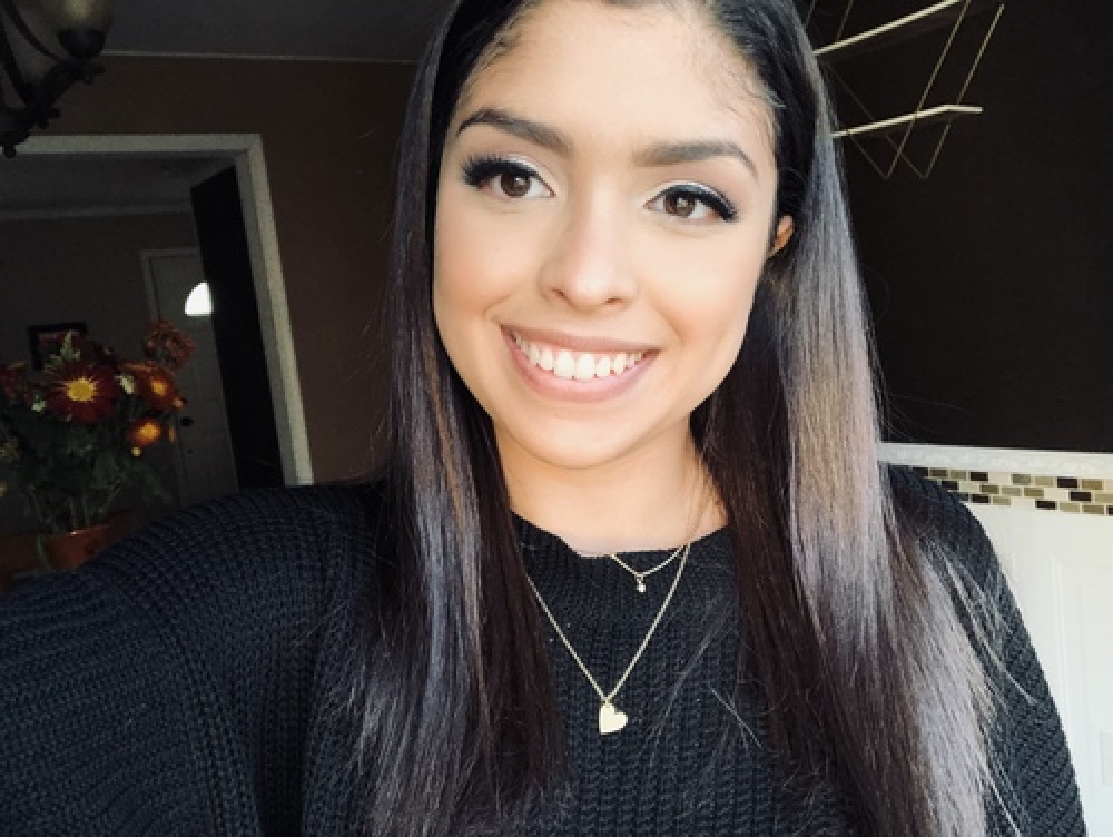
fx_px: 1030
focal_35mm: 32
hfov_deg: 56.8
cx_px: 556
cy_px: 418
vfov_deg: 44.2
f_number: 2.2
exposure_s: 1/120
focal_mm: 2.87
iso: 125
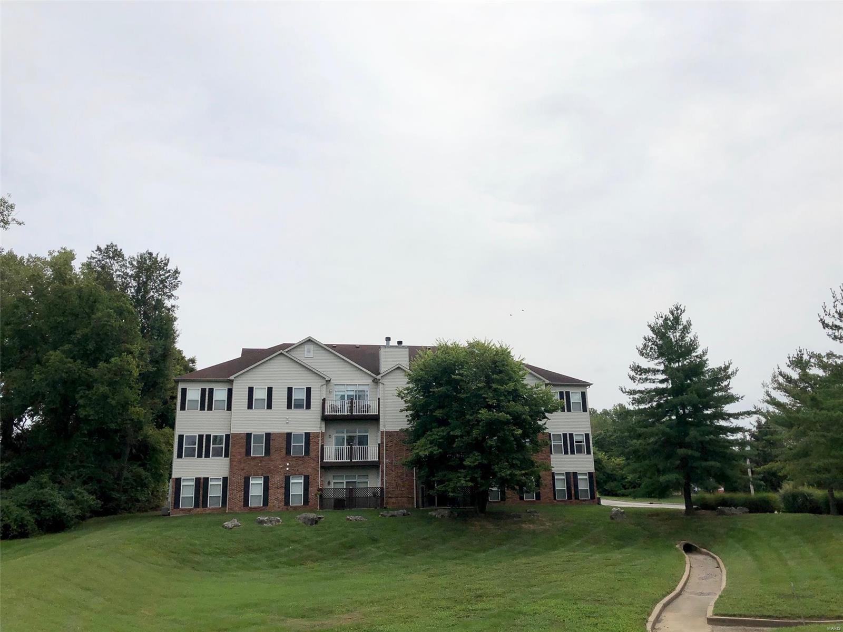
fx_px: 682
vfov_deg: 49.7
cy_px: 316
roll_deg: +0.7
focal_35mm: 28
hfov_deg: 63.4
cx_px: 422
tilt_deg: +13.9
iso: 20
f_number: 1.8
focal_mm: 3.99
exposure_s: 1/6897
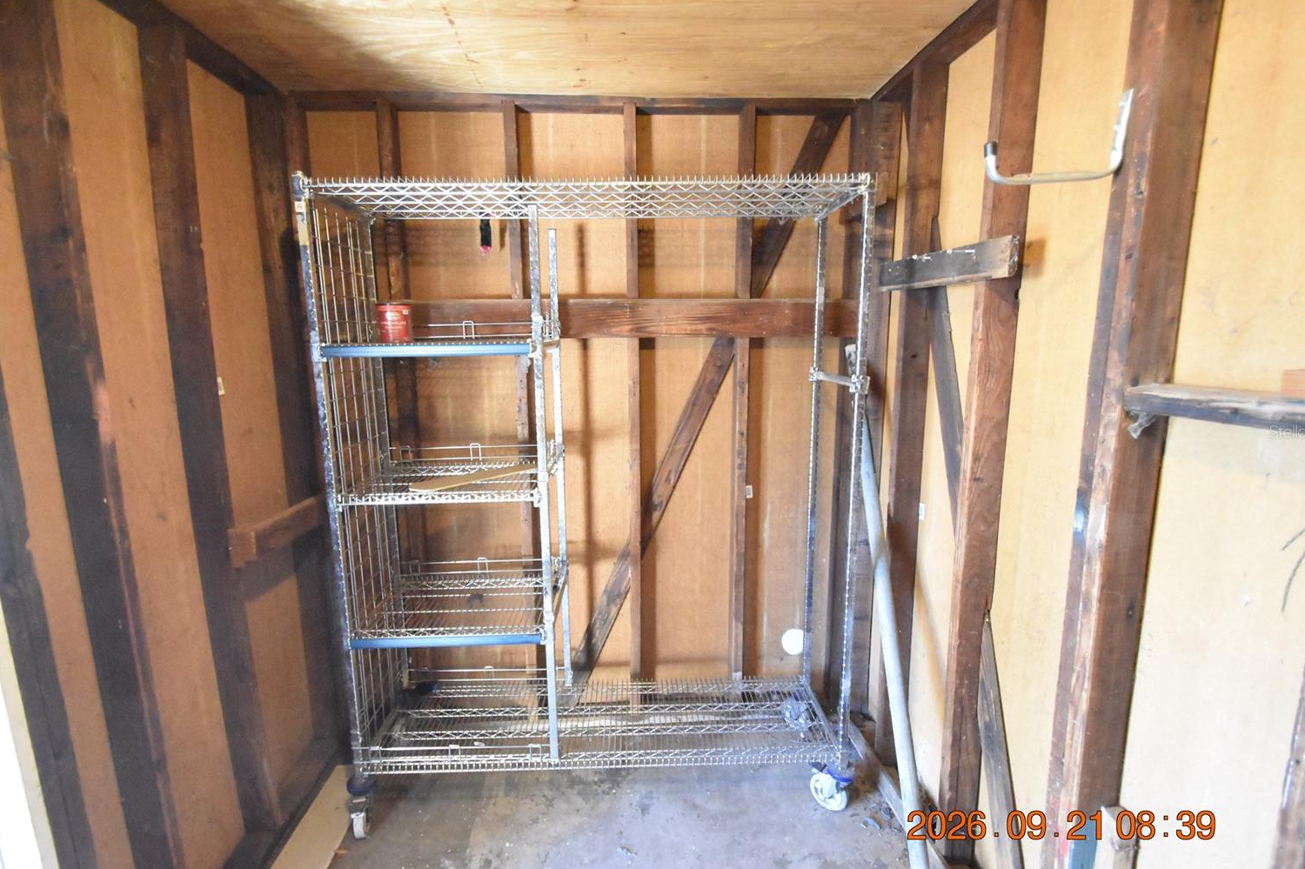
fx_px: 580
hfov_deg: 96.8
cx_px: 651
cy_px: 431
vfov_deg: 73.7
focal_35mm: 16
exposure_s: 1/60
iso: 10000
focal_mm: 10
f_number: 3.5
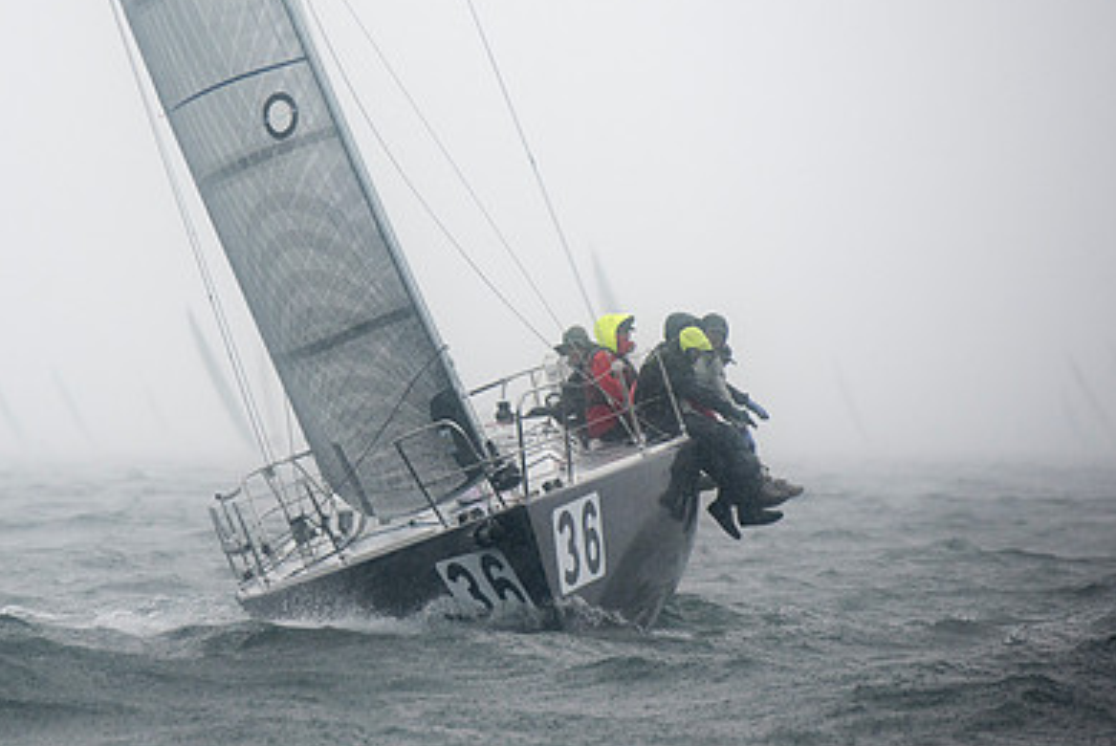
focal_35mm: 298
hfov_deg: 6.9
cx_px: 321
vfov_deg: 4.6
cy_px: 283
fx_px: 9245
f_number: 4
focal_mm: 195
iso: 400
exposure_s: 1/640
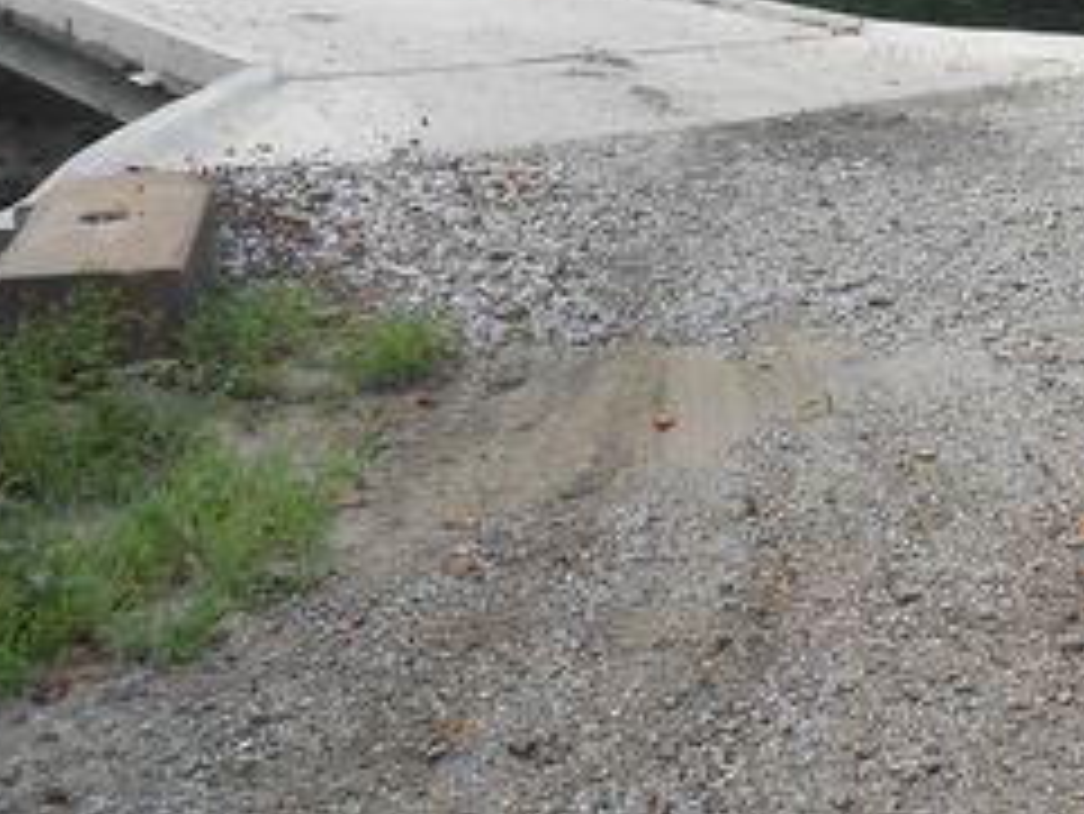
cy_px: -20
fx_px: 1692
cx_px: 981
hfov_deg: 33.6
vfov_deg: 25.6
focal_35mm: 54
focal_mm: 4.6
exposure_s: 1/100
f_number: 3.5
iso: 80
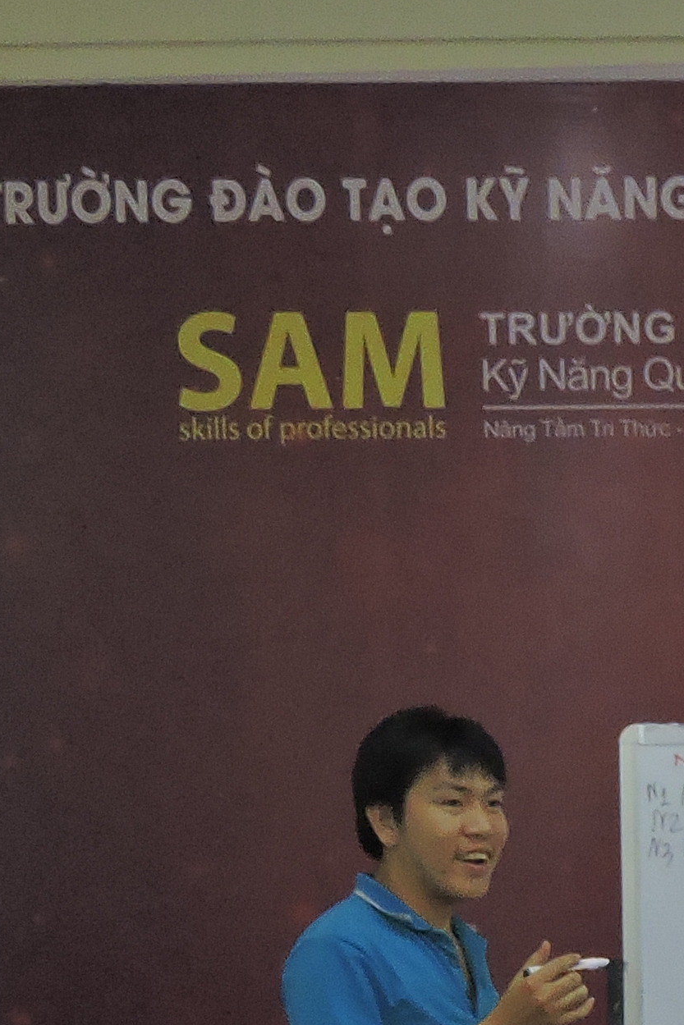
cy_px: 1341
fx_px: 4701
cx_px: 1019
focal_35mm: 165
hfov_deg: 8.2
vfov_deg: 12.1
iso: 400
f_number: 3.4
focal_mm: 7.7
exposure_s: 1/25
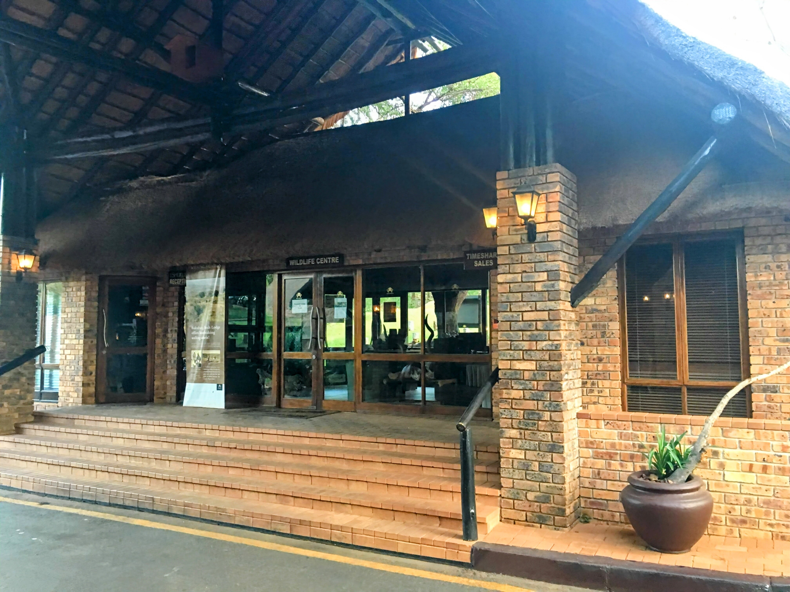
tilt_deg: +4.0
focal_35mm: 29
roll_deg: +0.0
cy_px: 296
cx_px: 395
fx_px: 662
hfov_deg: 61.7
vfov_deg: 48.2
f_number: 2.2
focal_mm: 4.15
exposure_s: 1/33
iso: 250
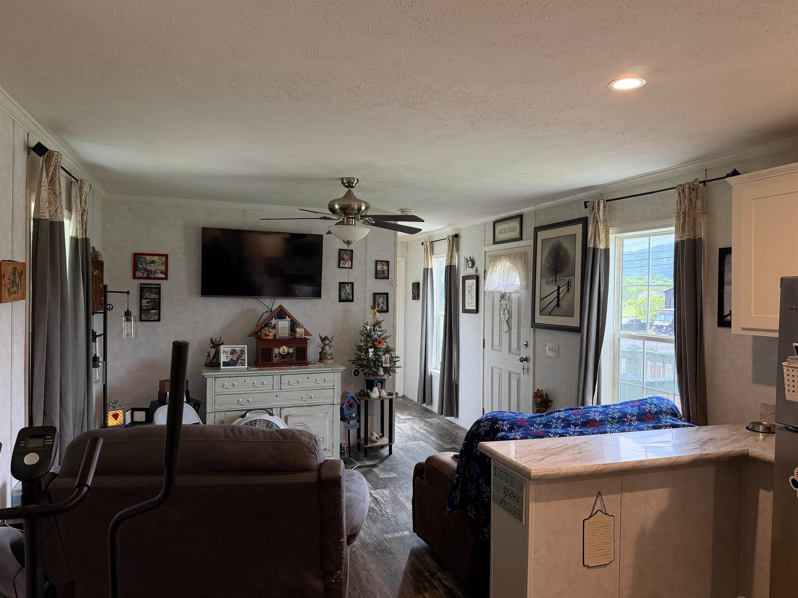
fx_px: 553
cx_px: 399
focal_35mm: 24
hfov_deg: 71.6
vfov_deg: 56.8
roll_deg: -0.6
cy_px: 299
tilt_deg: -0.8
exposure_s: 1/60
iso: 250
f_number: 1.78
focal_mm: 6.76
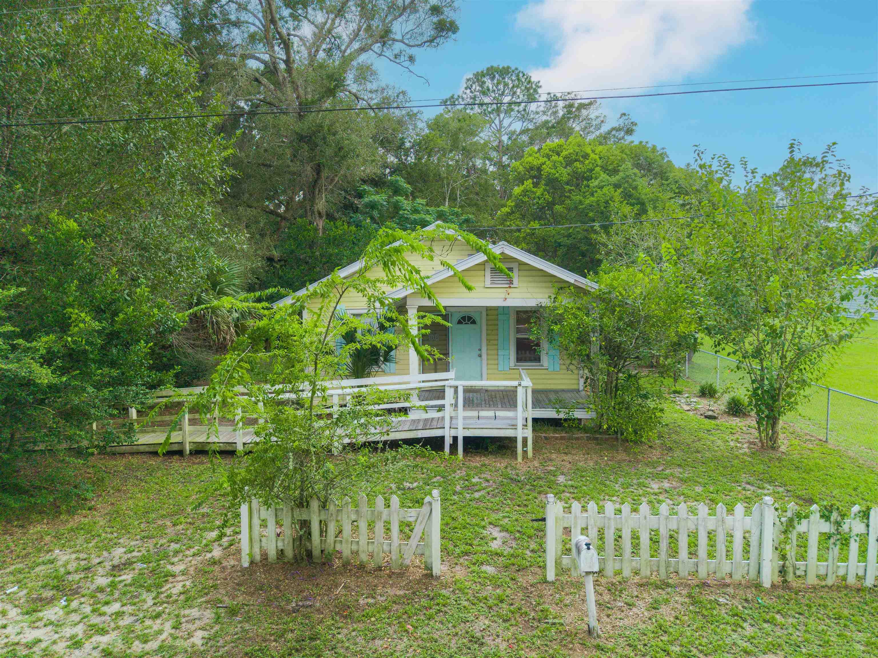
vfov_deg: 56.8
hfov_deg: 71.6
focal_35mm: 24
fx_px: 609
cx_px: 439
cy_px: 329
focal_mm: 8.67
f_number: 1.8
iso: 420
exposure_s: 1/3200
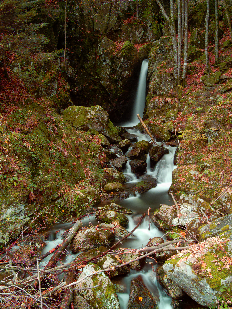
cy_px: 154
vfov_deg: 45.8
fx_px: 366
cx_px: 116
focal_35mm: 41
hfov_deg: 35.1
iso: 100
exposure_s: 25
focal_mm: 8.8
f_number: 4.5
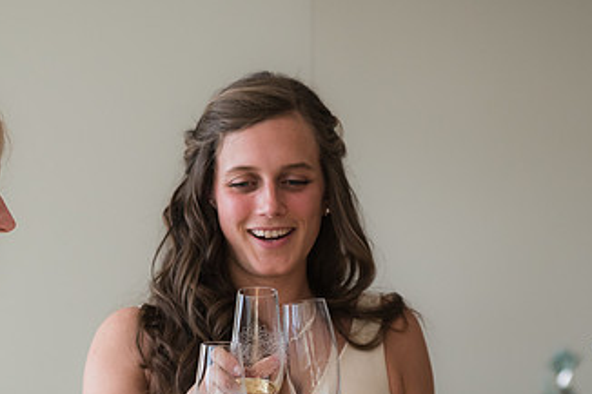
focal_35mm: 187
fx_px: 3073
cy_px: 320
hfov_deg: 11.0
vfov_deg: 7.3
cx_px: 265
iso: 640
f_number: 3.2
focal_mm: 70
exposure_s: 1/800
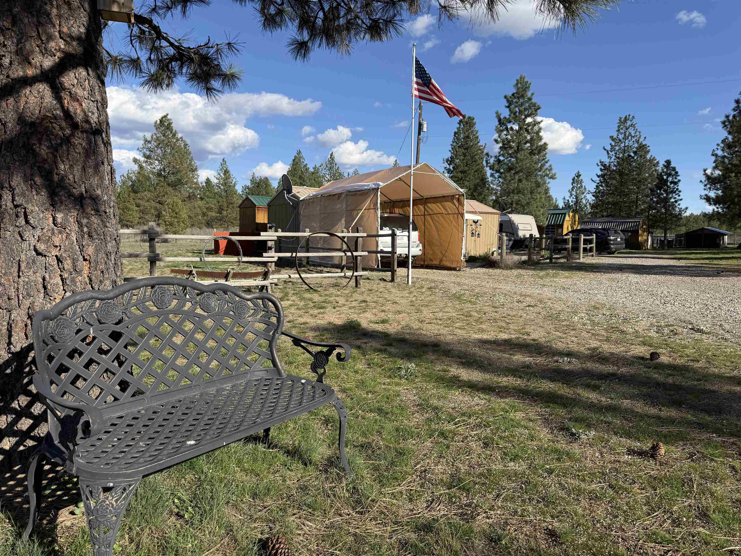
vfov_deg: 56.8
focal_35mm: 24
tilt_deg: -4.5
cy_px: 278
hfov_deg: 71.6
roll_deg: -0.6
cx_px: 370
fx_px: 514
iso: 80
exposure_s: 1/4167
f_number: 1.78
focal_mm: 6.76
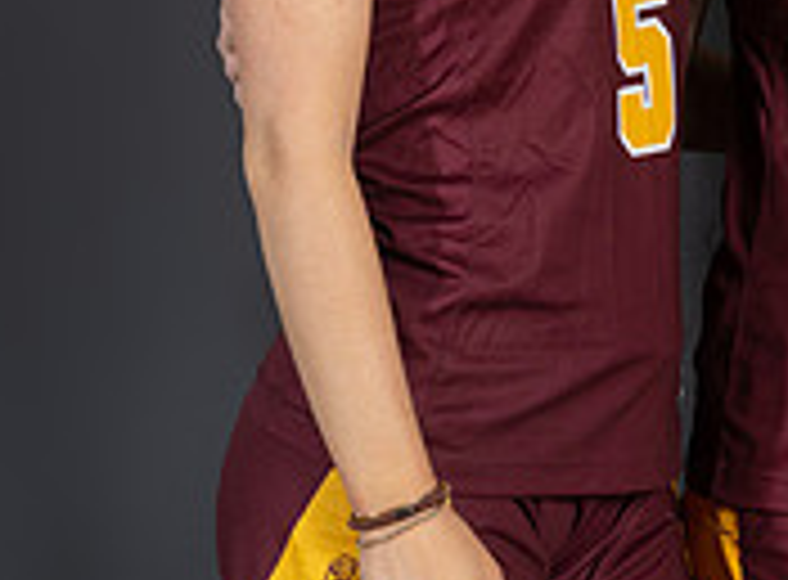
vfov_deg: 3.2
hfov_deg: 4.3
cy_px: -70
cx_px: 1334
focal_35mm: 458
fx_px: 10362
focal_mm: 120
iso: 200
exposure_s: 1/200
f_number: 8
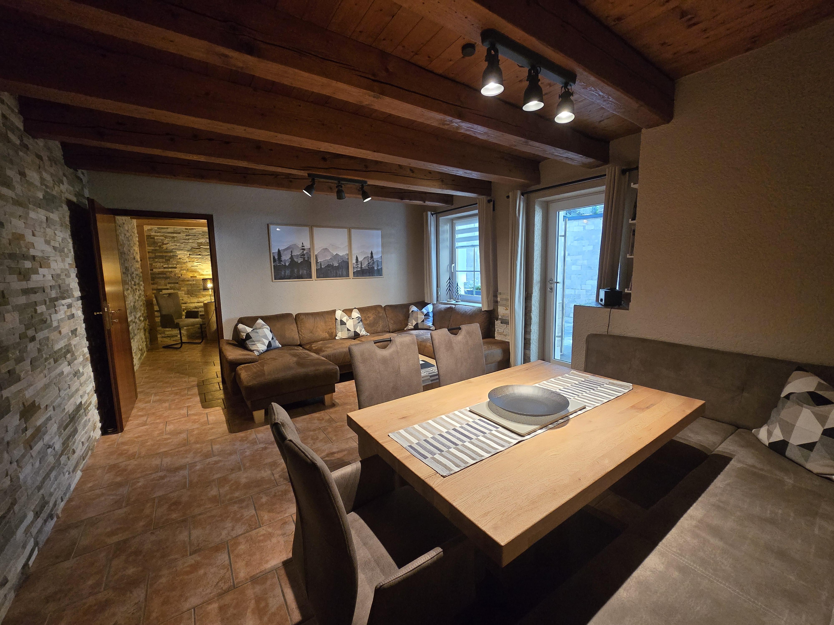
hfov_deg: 106.2
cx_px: 417
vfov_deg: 89.9
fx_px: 313
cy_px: 312
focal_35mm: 13
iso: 640
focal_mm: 2.2
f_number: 2.2
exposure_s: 1/50
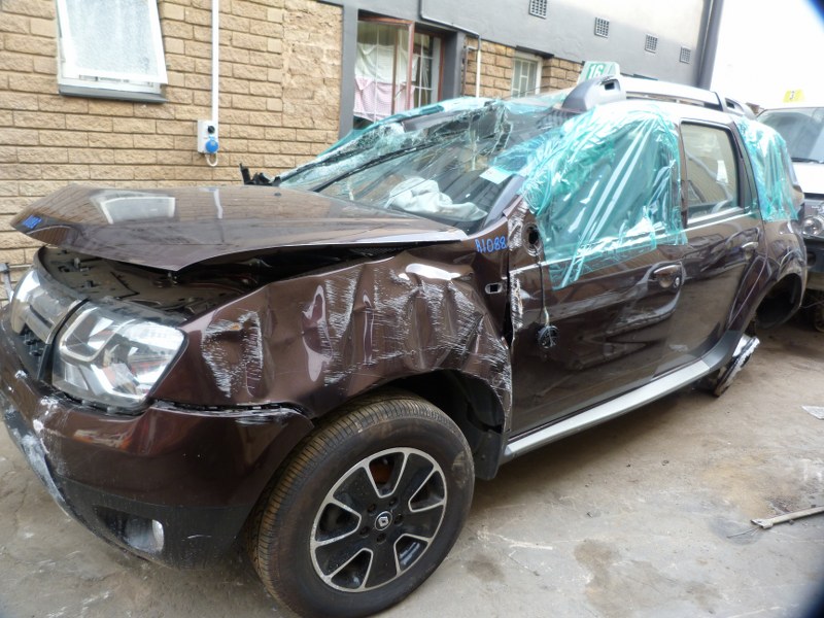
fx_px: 595
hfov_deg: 69.4
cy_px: 309
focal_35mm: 25
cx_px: 412
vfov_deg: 54.9
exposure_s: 1/60
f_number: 2.8
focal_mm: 4.5
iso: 100
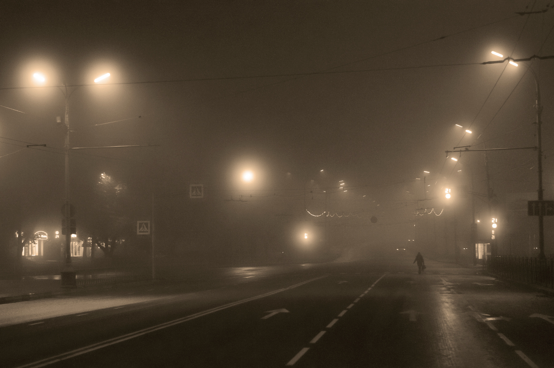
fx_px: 1153
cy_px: 184
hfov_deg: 27.0
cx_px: 277
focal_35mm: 75
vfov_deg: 18.1
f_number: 2
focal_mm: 50
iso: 800
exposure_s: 1/125
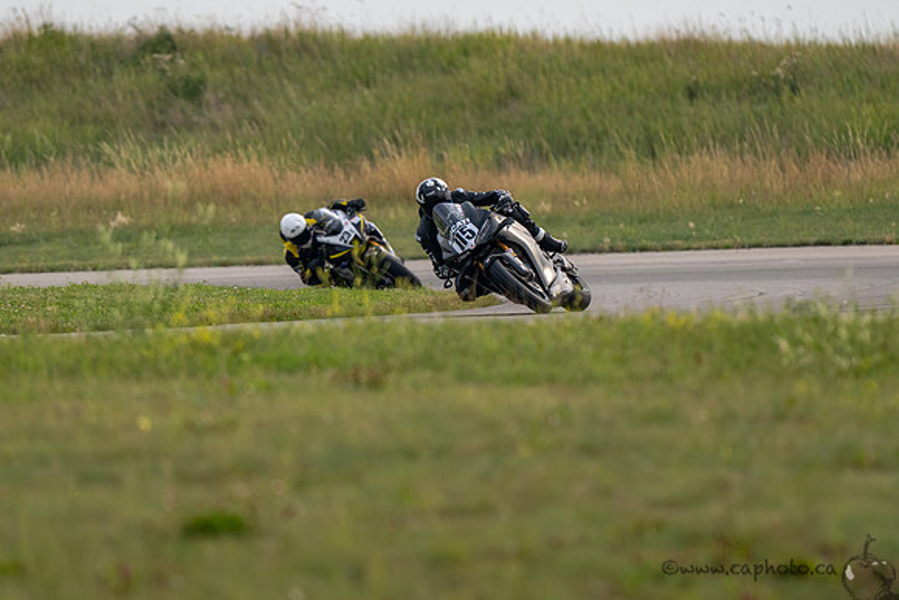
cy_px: 271
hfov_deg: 2.5
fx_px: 20293
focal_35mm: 812
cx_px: 488
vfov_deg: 1.7
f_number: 6.3
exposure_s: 1/1250
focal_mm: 600
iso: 500
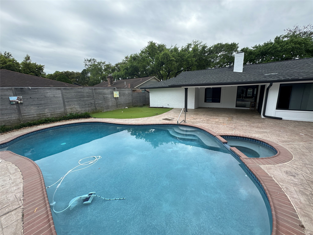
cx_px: 156
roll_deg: +1.0
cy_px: 118
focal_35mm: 14
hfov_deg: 102.1
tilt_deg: -12.7
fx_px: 127
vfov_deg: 85.7
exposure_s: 1/518
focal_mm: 2.22
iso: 50
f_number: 2.2
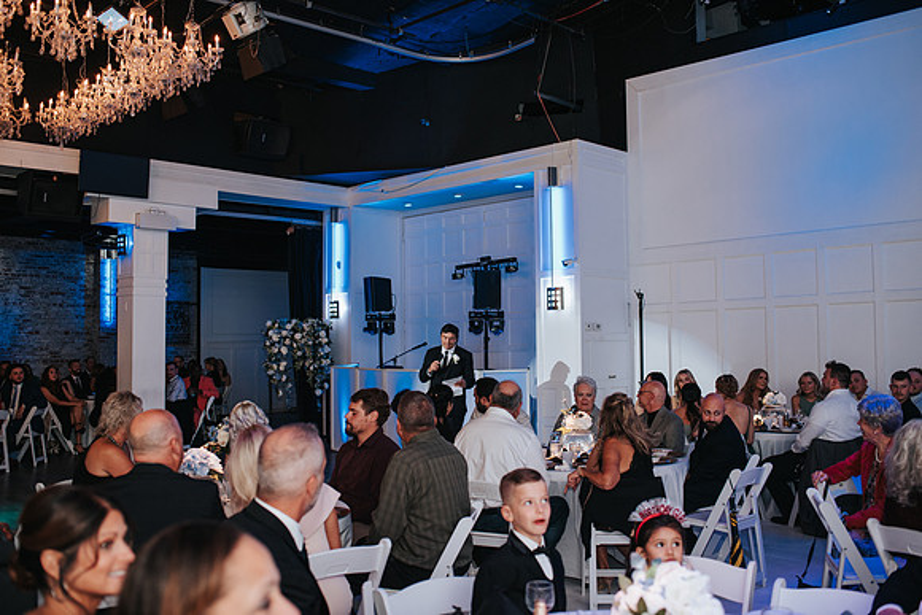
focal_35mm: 35
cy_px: 308
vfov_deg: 37.9
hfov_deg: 54.4
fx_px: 897
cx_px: 461
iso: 1000
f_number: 2.8
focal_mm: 35
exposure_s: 1/200
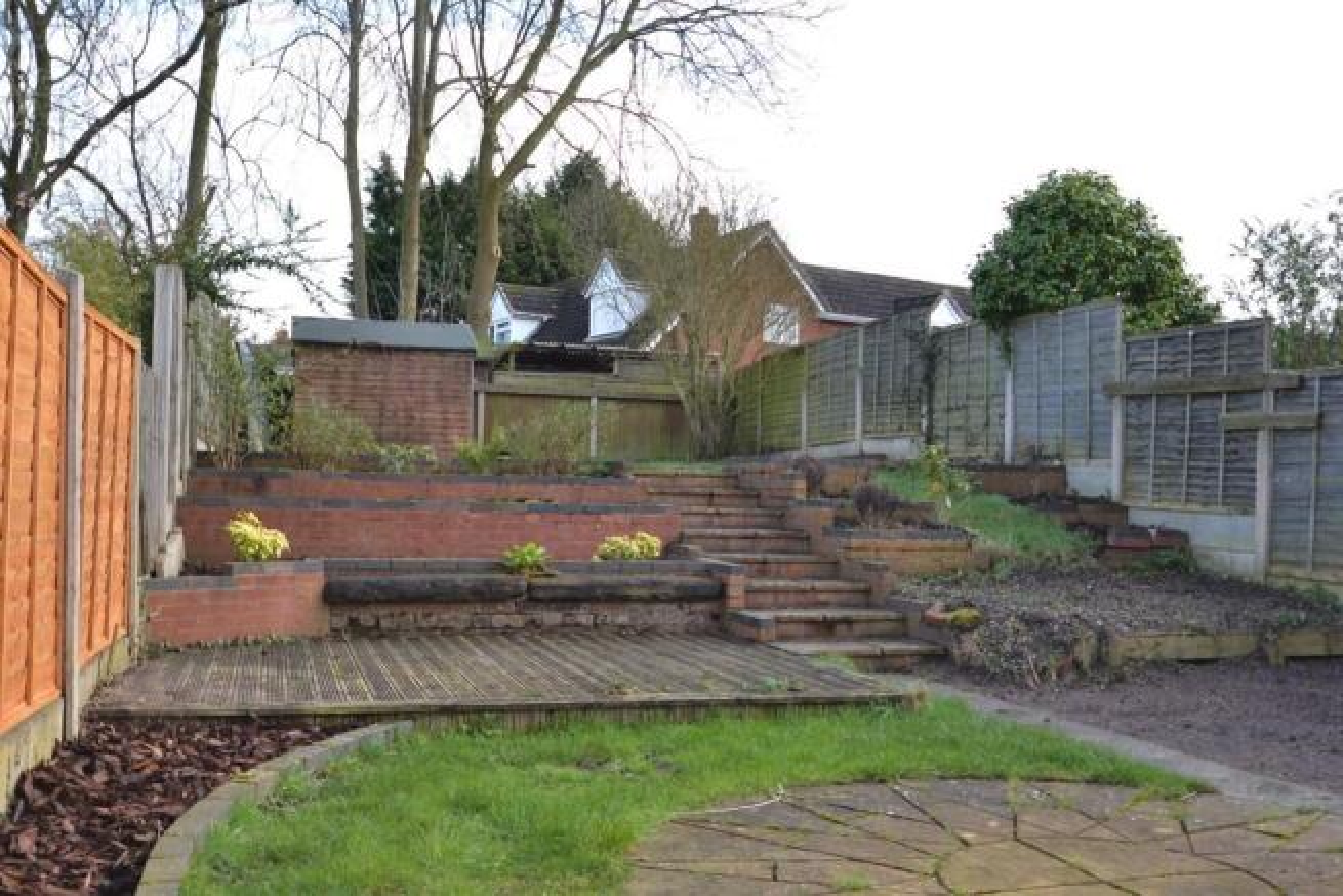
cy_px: 448
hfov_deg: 57.2
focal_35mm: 33
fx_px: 1231
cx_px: 672
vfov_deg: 40.0
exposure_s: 1/125
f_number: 4.5
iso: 125
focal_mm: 22
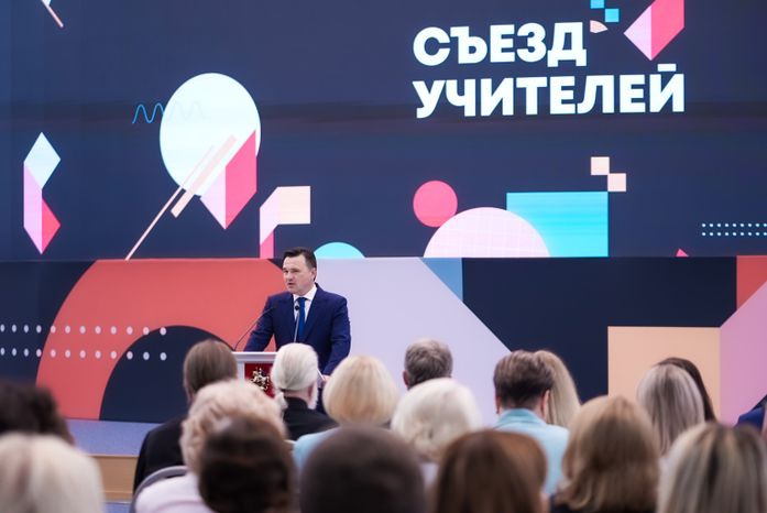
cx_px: 384
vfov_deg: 16.9
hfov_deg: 25.0
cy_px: 256
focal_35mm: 81
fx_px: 1727
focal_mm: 81
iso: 250
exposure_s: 1/60
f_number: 2.8
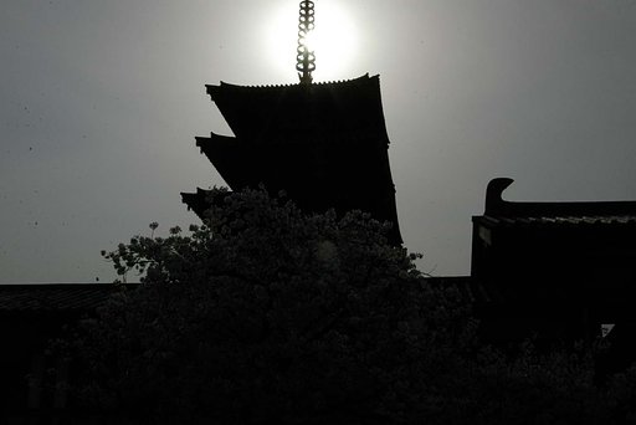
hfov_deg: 46.4
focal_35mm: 42
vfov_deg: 31.9
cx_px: 318
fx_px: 742
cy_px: 212
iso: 800
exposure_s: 1/1500
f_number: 32
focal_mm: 28
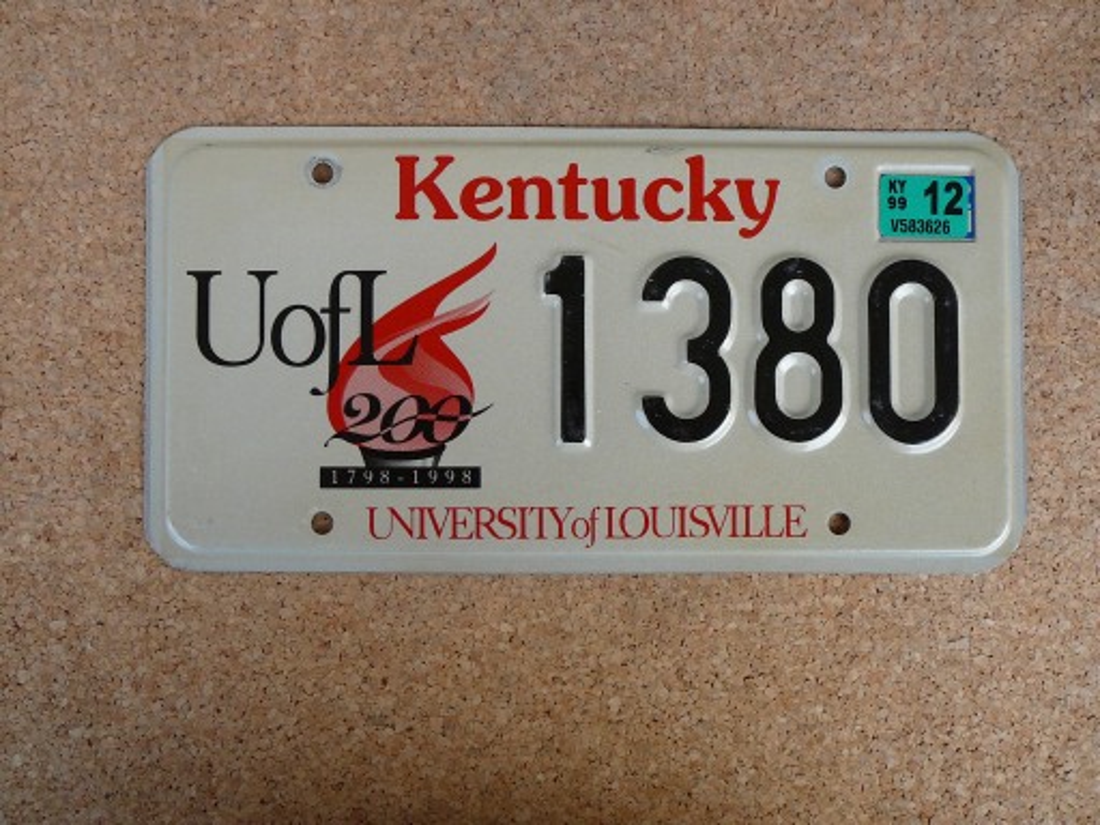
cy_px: 412
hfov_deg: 47.9
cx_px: 550
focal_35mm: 39
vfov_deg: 36.8
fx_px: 1239
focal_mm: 5.8
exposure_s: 1/60
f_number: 3
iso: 100
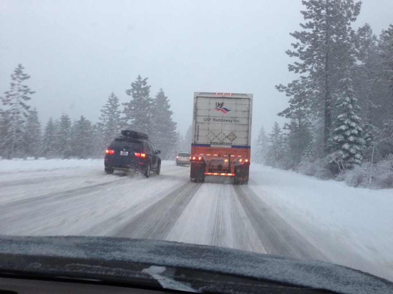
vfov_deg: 42.9
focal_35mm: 33
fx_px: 375
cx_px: 196
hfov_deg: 55.4
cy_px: 147
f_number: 2.4
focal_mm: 4.13
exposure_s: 1/20
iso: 100
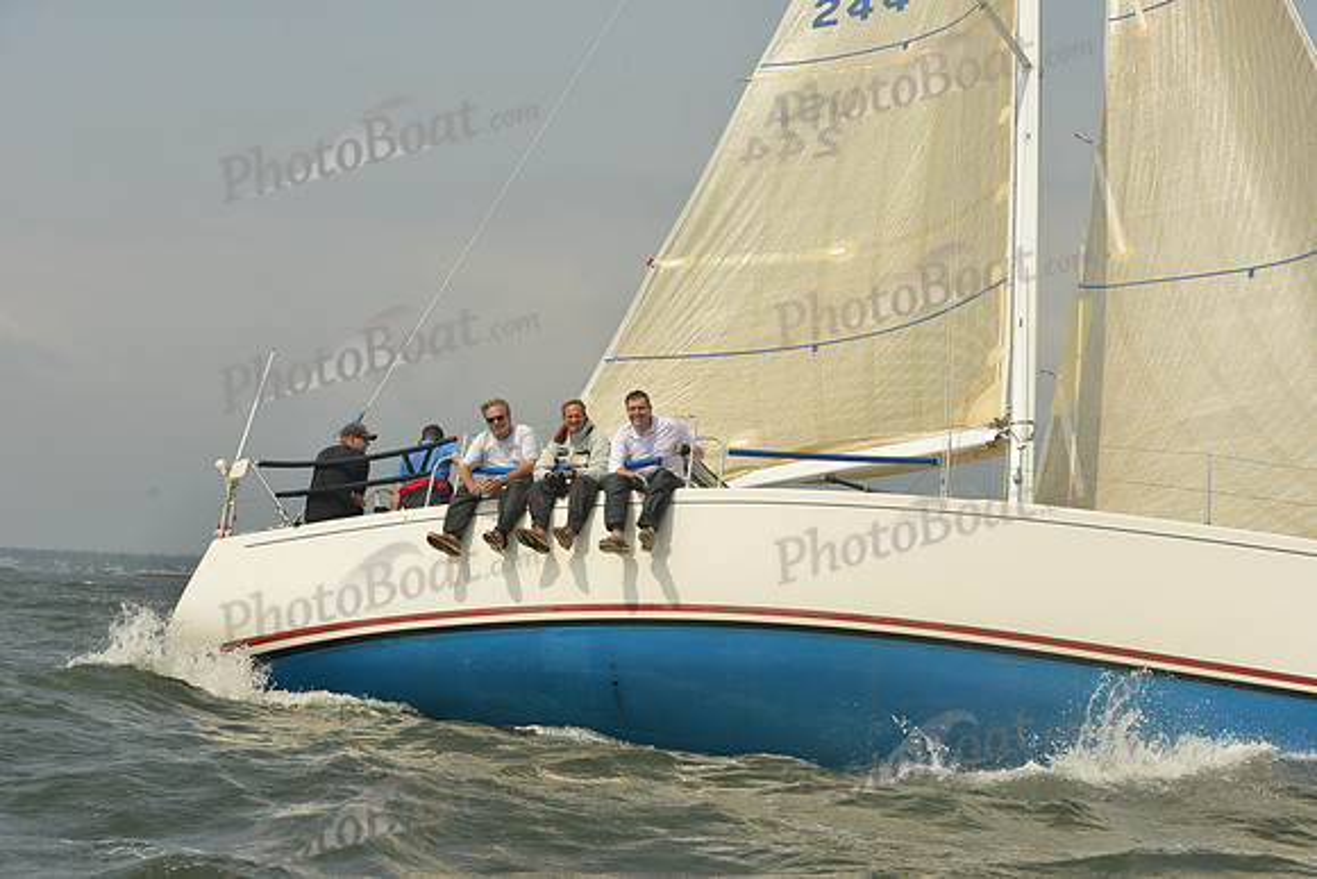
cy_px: 440
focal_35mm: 70
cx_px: 658
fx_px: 2561
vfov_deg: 19.5
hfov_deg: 28.8
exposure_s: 1/1250
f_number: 9
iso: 320
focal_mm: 70
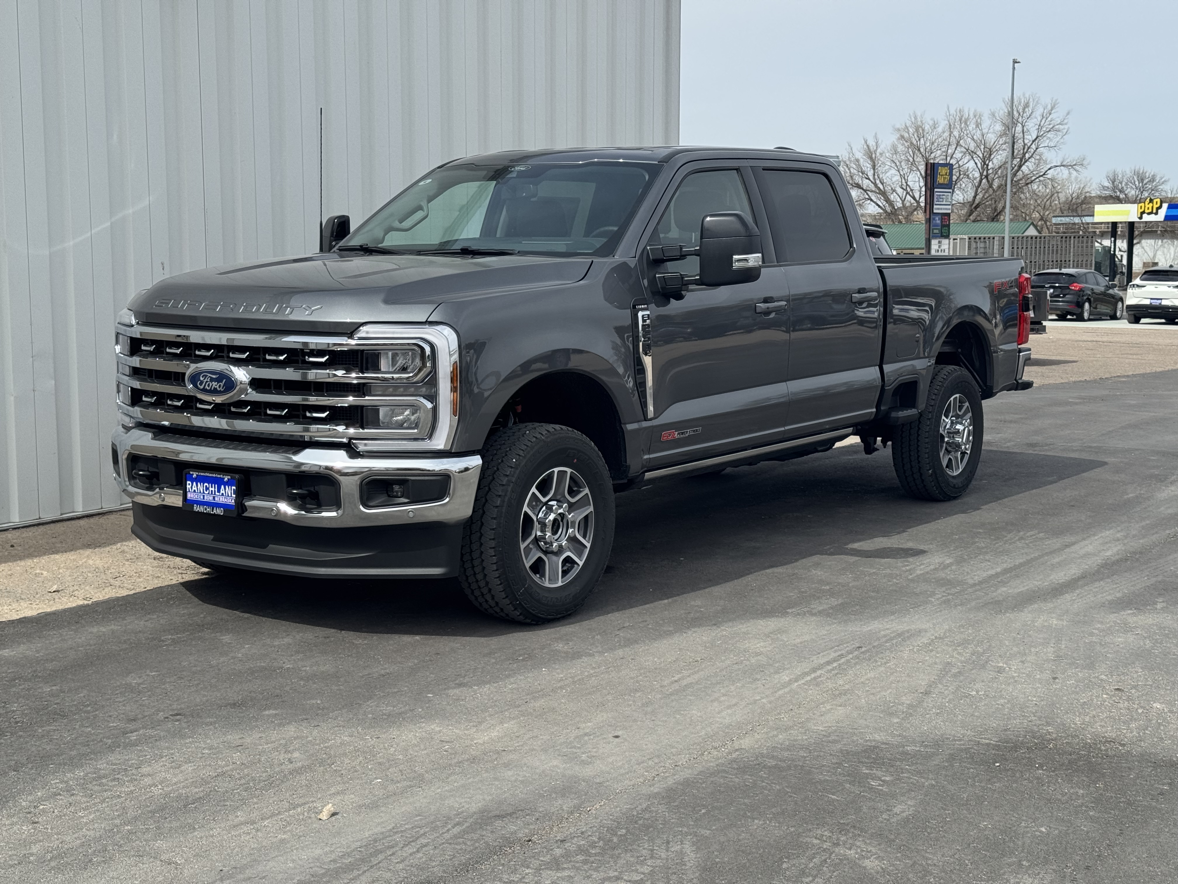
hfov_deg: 39.7
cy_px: 442
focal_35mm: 48
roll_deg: +1.1
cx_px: 589
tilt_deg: -7.9
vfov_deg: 30.3
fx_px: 1633
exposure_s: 1/4049
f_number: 1.78
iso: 64
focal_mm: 6.76
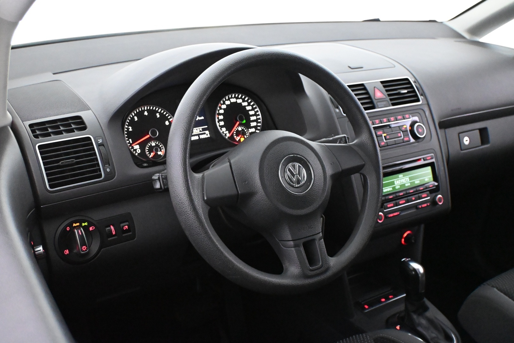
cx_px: 257
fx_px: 535
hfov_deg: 51.3
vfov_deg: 35.5
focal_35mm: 38
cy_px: 172
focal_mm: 25
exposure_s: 1/60
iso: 10000
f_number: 4.2
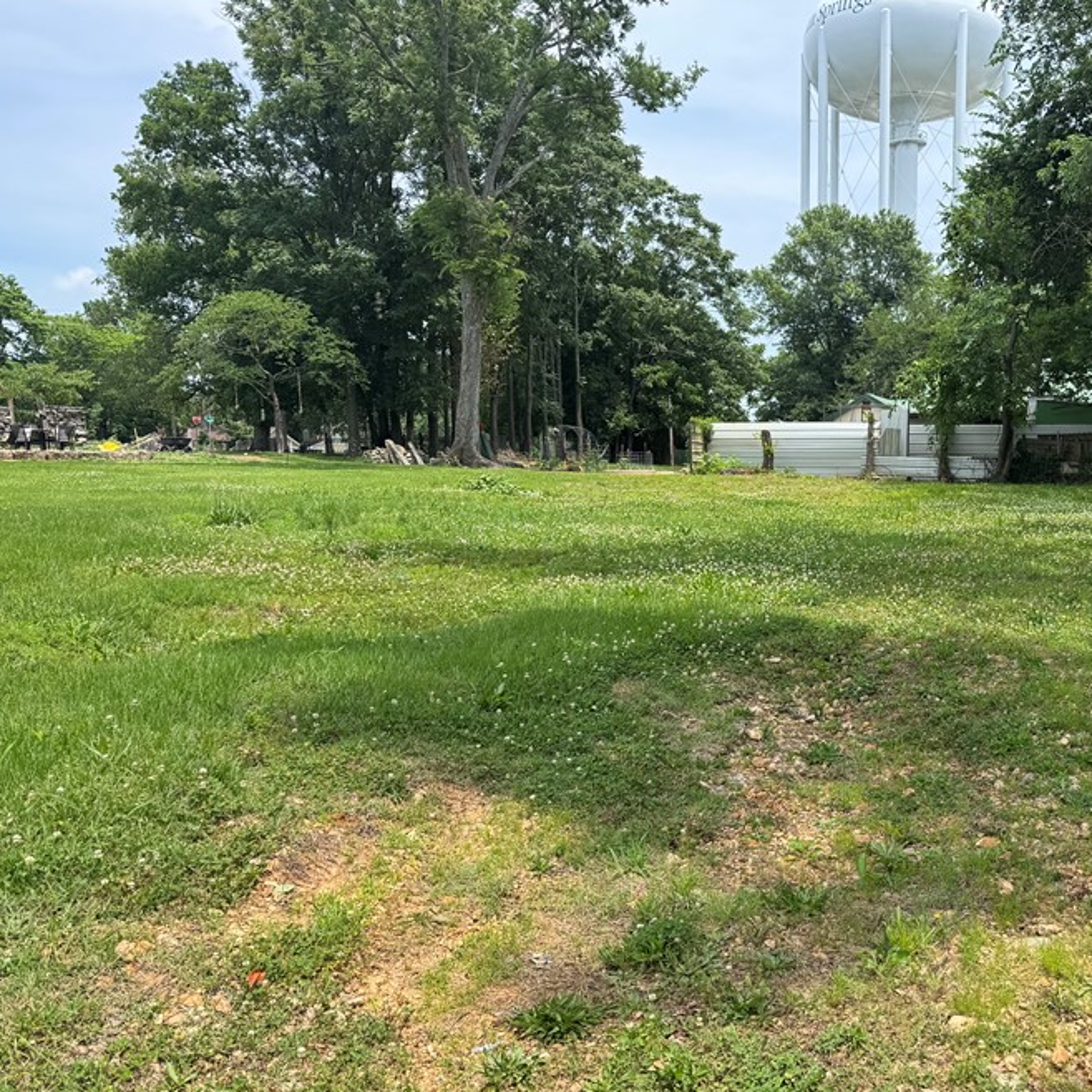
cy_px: 621
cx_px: 777
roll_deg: +0.3
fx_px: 1178
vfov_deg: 49.6
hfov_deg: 48.4
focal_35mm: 33
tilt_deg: -7.8
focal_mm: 6.76
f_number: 1.78
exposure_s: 1/2041
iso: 80
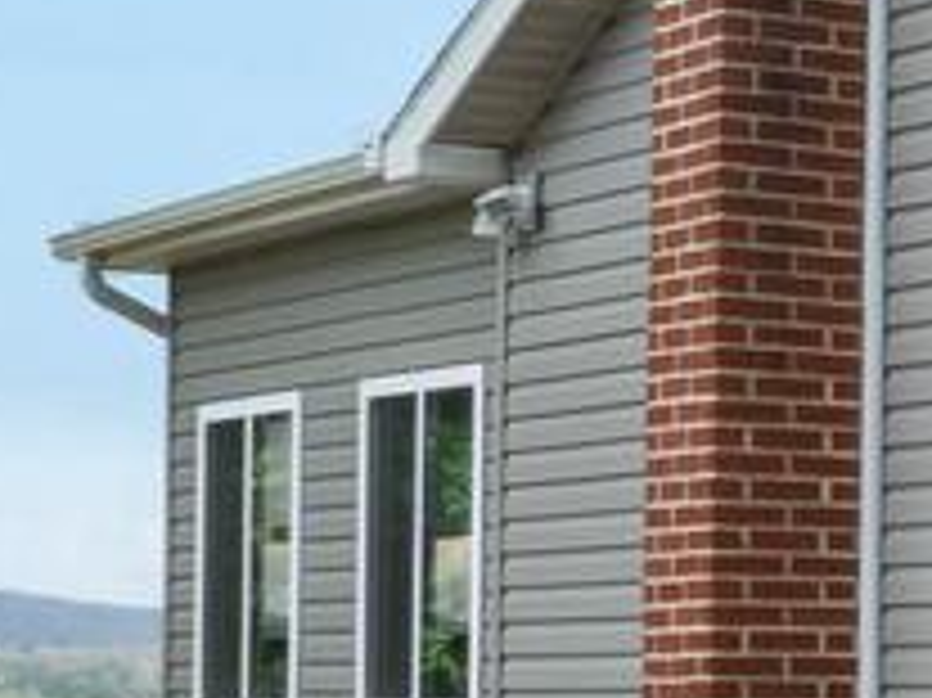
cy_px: 630
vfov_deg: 8.8
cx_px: 2922
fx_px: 4494
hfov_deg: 9.1
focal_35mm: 167
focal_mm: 12.29
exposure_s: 1/160
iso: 100
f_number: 7.1
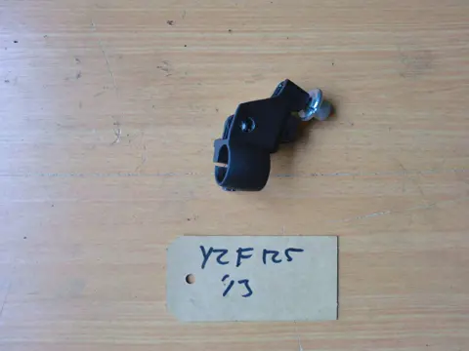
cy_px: 176
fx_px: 366
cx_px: 234
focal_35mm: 27
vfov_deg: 51.4
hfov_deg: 65.3
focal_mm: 4.9
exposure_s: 1/60
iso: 50
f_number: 3.2
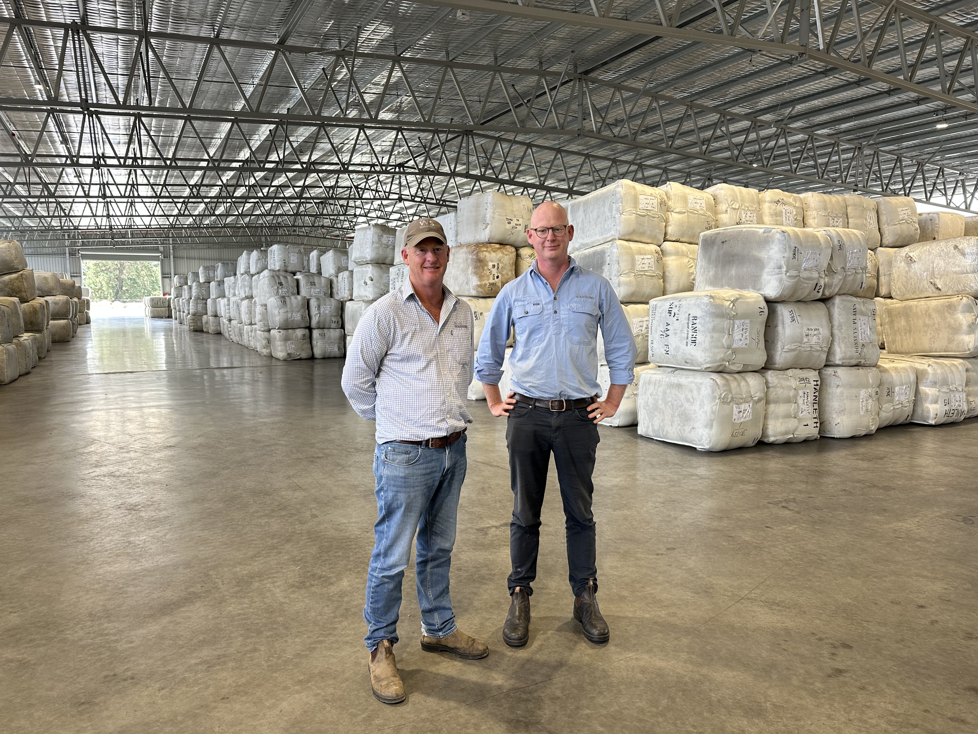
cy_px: 367
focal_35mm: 24
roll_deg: -0.5
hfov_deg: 71.6
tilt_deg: -6.1
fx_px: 678
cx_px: 489
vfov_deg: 56.8
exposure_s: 1/100
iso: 80
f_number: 1.78
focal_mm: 6.86
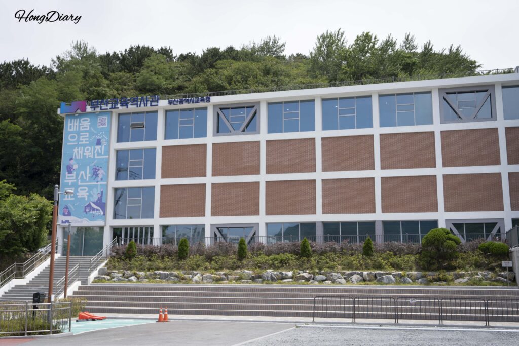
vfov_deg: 33.4
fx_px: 577
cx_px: 260
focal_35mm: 40
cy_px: 173
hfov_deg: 48.5
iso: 100
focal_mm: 40
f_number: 10
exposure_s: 1/125
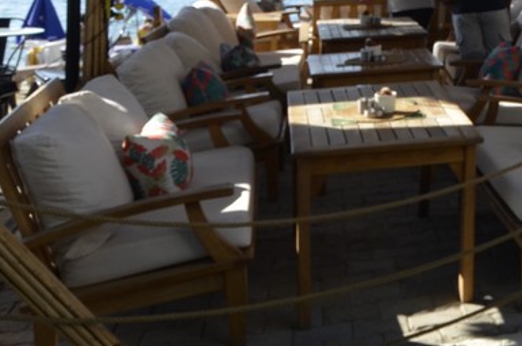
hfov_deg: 26.5
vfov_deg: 18.8
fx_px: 936
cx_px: 673
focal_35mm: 65
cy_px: -151
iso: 200
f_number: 8
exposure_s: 1/250
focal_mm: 13
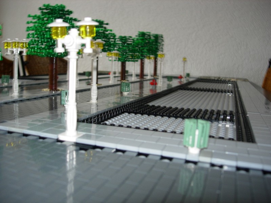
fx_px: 297
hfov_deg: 49.0
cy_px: 102
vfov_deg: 37.7
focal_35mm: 38
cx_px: 136
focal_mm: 7.8
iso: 79
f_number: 2.8
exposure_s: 1/15.1
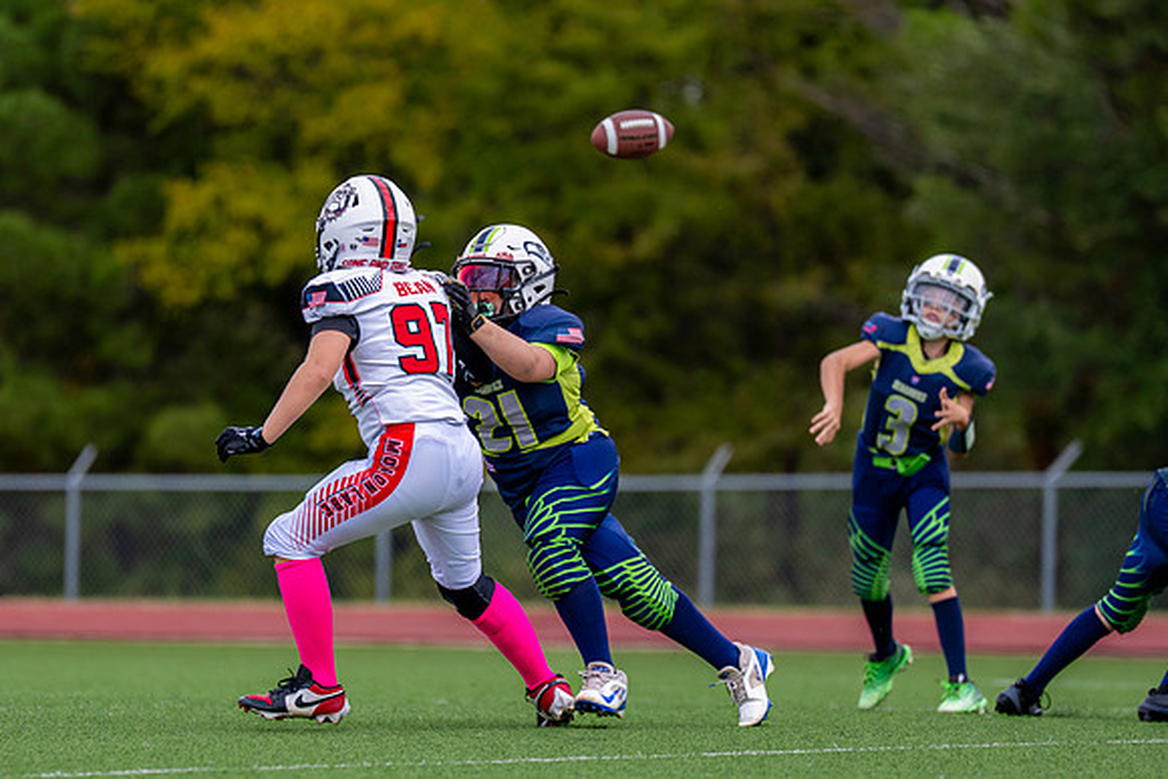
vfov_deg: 3.9
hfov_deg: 5.8
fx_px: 11515
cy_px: 446
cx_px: 541
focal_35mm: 355
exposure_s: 1/3200
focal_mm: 200
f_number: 2.8
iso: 400
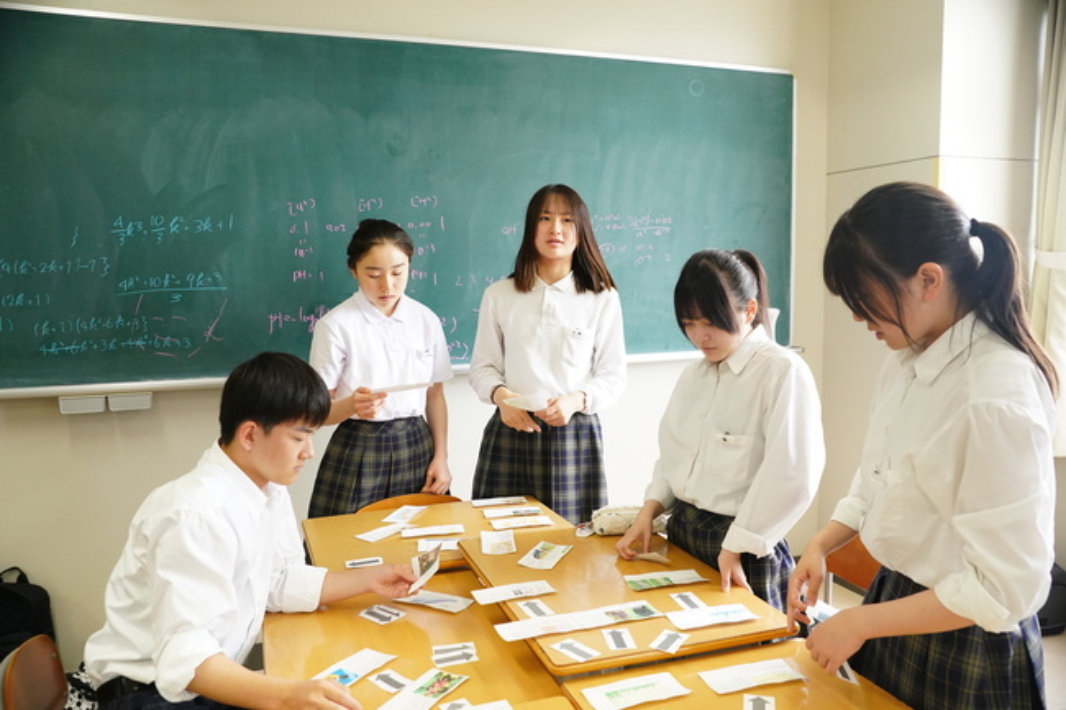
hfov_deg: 69.4
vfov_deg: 49.5
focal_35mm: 26
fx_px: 770
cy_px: 355
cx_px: 533
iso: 3200
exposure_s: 1/400
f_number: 4.5
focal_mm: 26
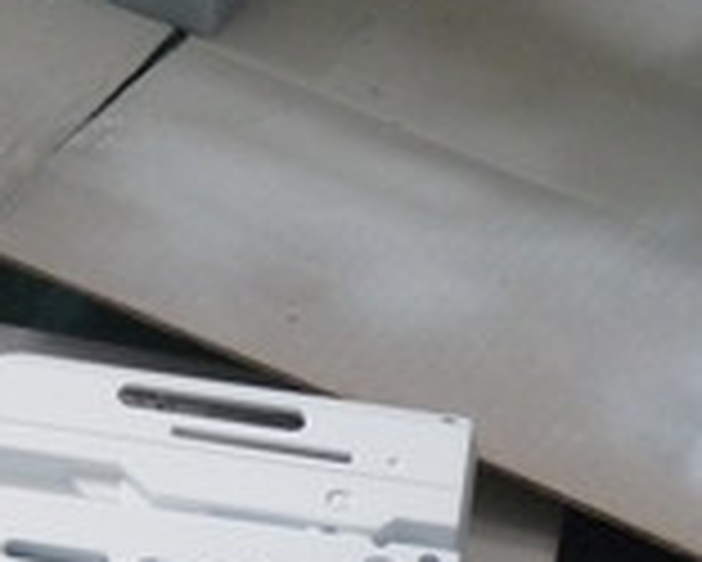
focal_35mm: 268
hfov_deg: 7.1
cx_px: -306
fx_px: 5572
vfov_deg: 5.8
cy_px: 189
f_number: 3.4
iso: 400
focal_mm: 11.9
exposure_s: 1/30
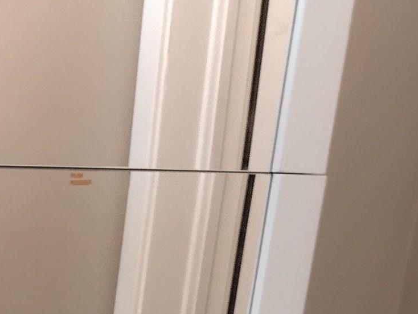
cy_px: 619
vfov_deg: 11.8
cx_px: -231
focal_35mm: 113
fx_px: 1365
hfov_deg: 15.8
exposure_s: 1/40
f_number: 1.7
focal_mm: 4.71
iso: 169
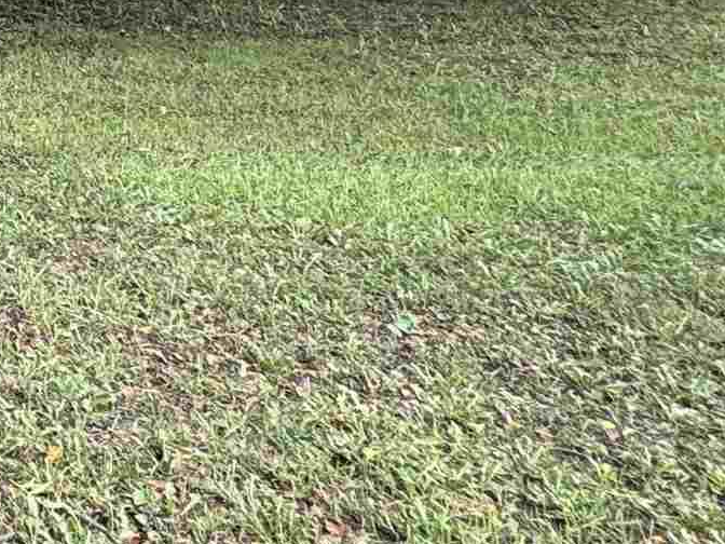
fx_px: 1340
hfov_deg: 18.9
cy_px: -331
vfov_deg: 19.3
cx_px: -724
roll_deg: +1.4
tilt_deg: +6.3
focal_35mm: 64
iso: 40
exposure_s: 1/101
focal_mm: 2.22
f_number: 2.2
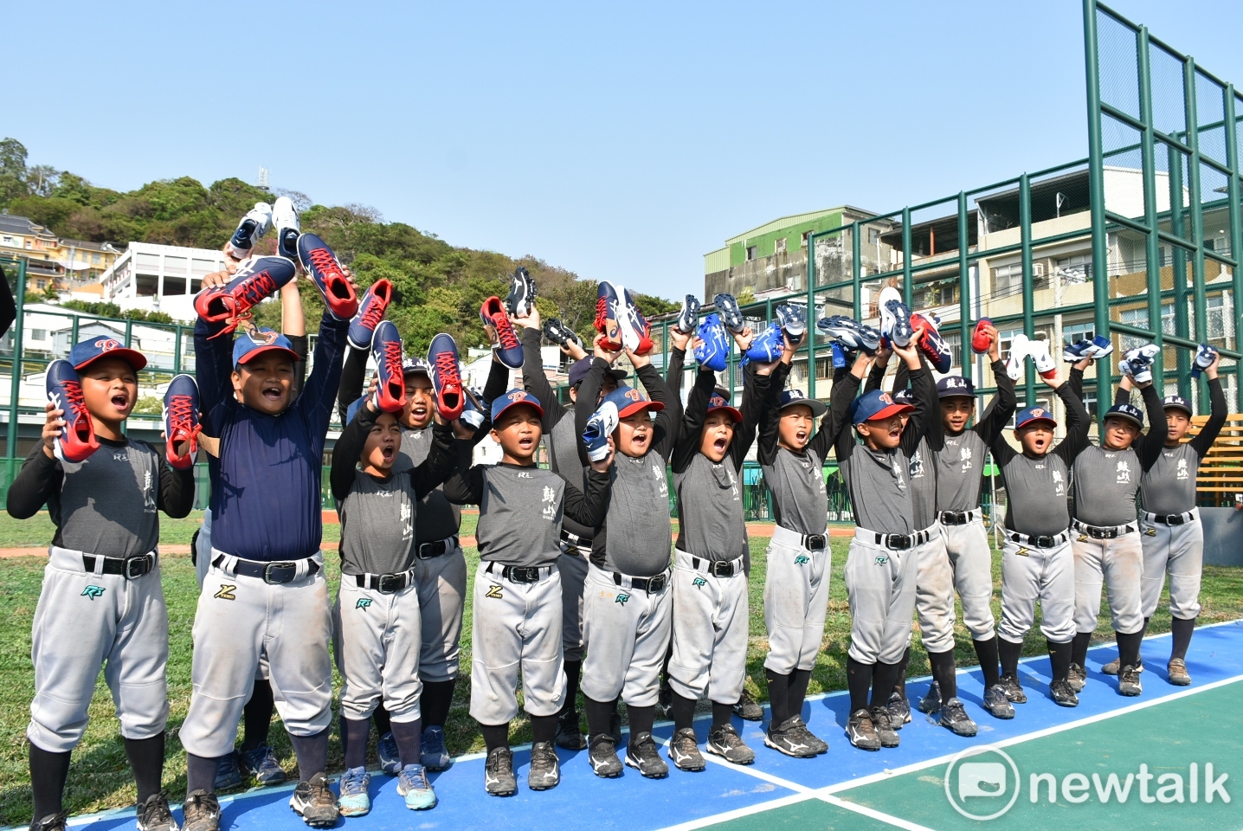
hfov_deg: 67.3
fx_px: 933
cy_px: 416
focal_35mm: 27
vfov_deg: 48.0
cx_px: 622
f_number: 9
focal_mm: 18
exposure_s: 1/320
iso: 200
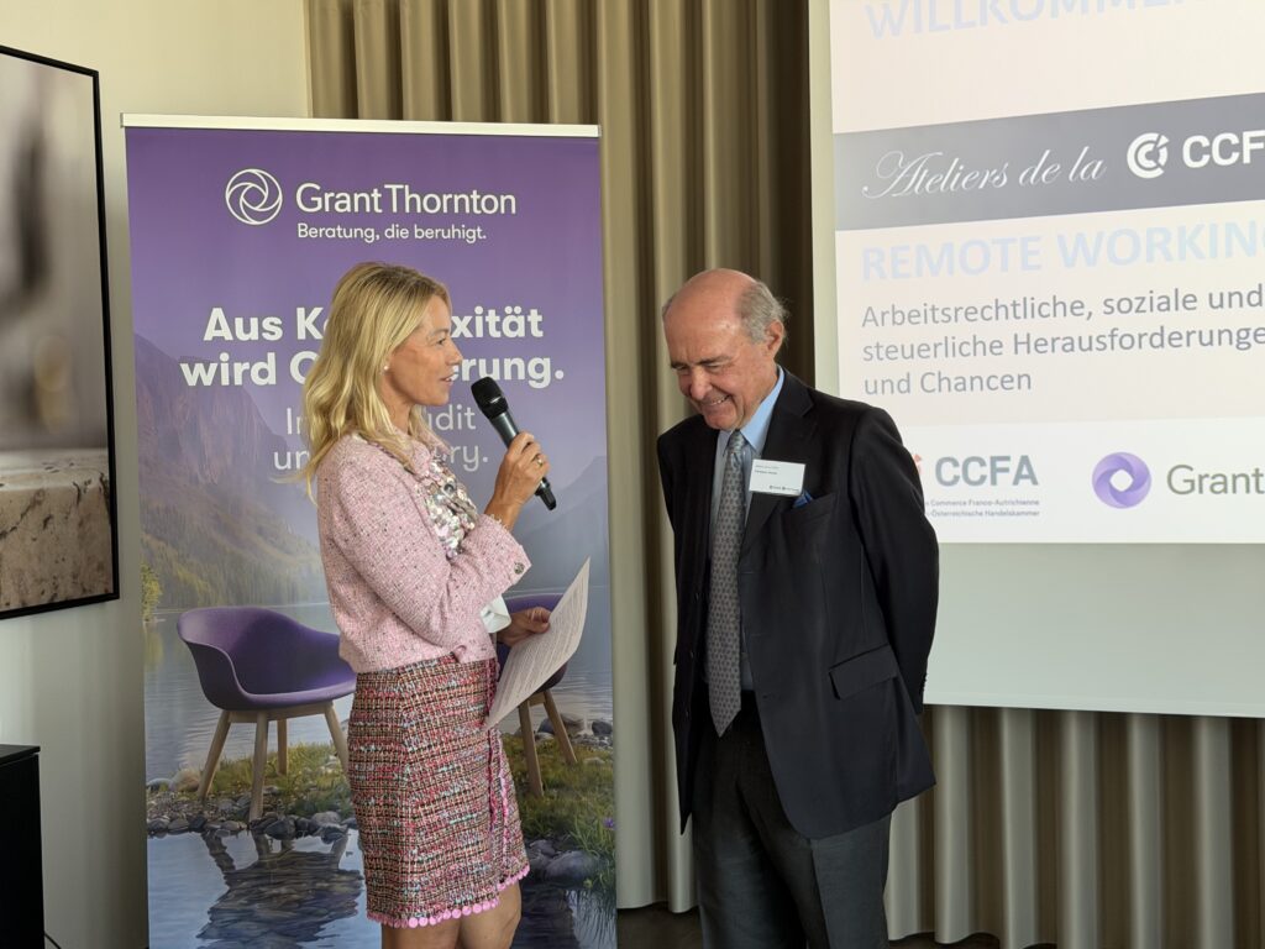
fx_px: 1754
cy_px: 474
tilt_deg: -1.6
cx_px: 632
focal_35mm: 48
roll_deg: +1.3
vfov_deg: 30.3
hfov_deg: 39.7
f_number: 1.78
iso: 100
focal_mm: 6.76
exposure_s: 1/60
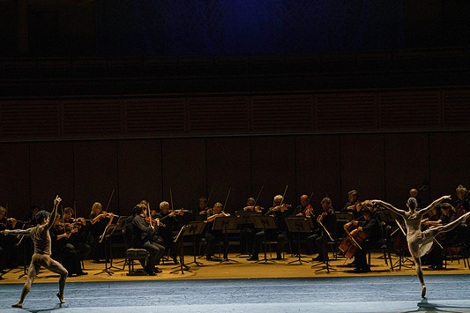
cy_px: 184
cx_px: 193
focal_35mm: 121
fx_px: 1579
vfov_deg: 11.3
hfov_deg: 16.9
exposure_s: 1/250
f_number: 13
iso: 4000
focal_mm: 100
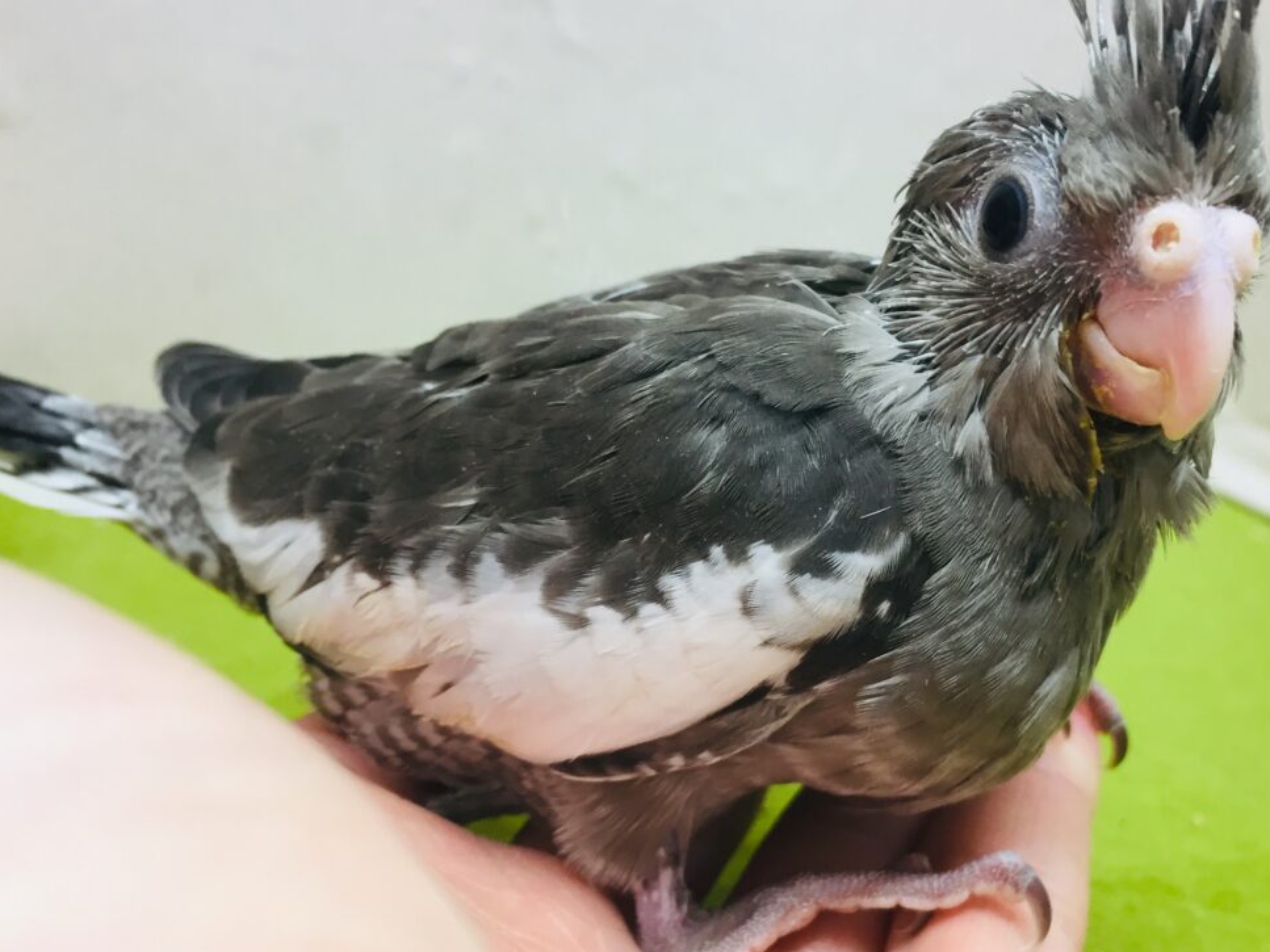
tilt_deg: -18.5
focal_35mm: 36
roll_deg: -5.4
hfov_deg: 50.9
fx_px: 1321
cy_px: 486
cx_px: 781
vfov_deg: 39.6
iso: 64
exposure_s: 1/30
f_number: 2.2
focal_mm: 4.15
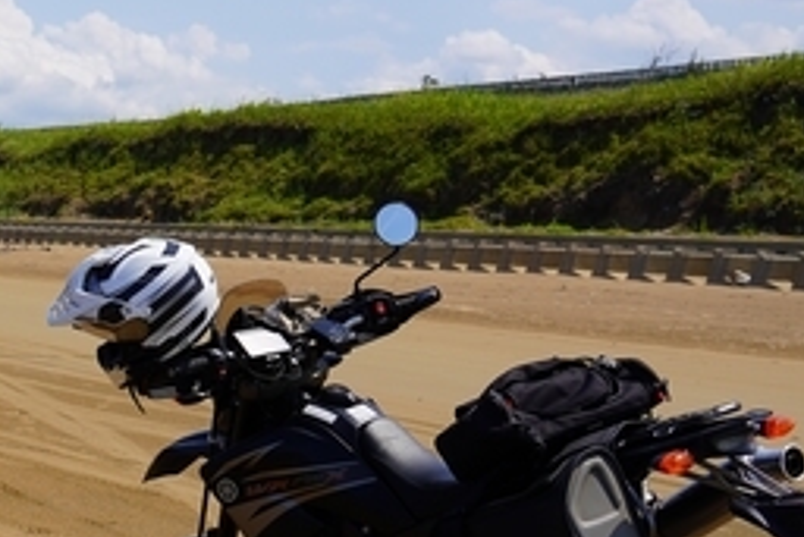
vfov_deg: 18.1
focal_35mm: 75
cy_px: 400
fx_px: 1676
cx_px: -166
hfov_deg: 24.4
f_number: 5.6
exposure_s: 1/640
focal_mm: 24
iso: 100
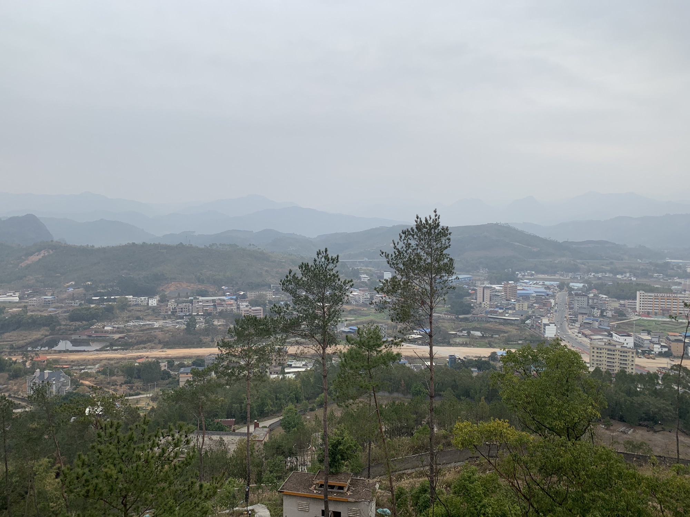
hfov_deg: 67.3
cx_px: 345
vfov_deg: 53.1
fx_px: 518
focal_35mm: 26
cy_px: 258
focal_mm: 4.25
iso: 25
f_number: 1.8
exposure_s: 1/1314
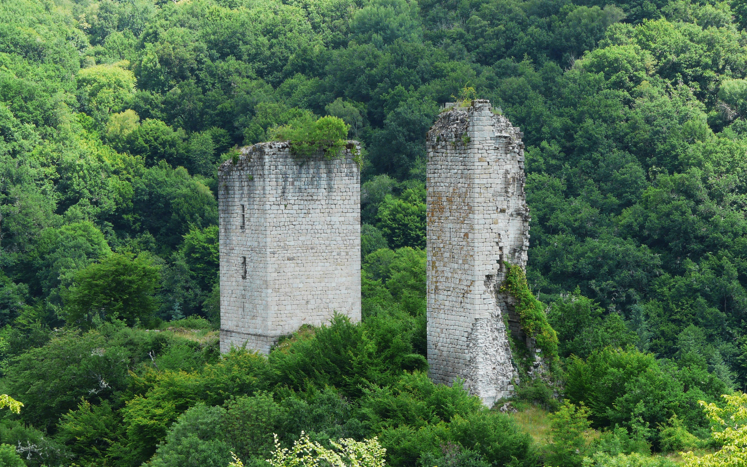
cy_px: 231
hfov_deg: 19.6
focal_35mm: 106
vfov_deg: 12.4
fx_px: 2158
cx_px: 374
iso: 100
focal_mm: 16.2
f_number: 4
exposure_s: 1/160
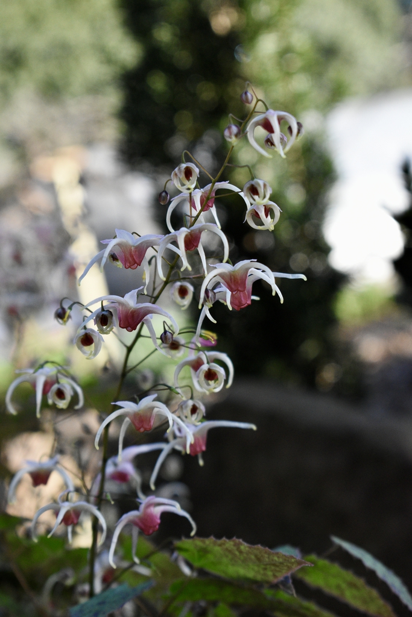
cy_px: 308
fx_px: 1416
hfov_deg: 16.6
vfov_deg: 24.6
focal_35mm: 82
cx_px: 206
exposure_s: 1/1250
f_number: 6.3
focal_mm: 55
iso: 1600
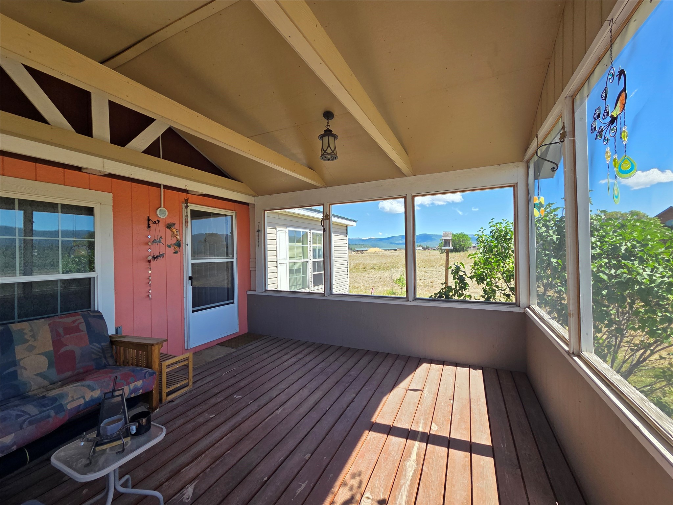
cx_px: 336
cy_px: 252
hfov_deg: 106.2
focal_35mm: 13
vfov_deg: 89.9
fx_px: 253
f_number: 2.2
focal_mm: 2.2
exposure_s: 1/571
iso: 50
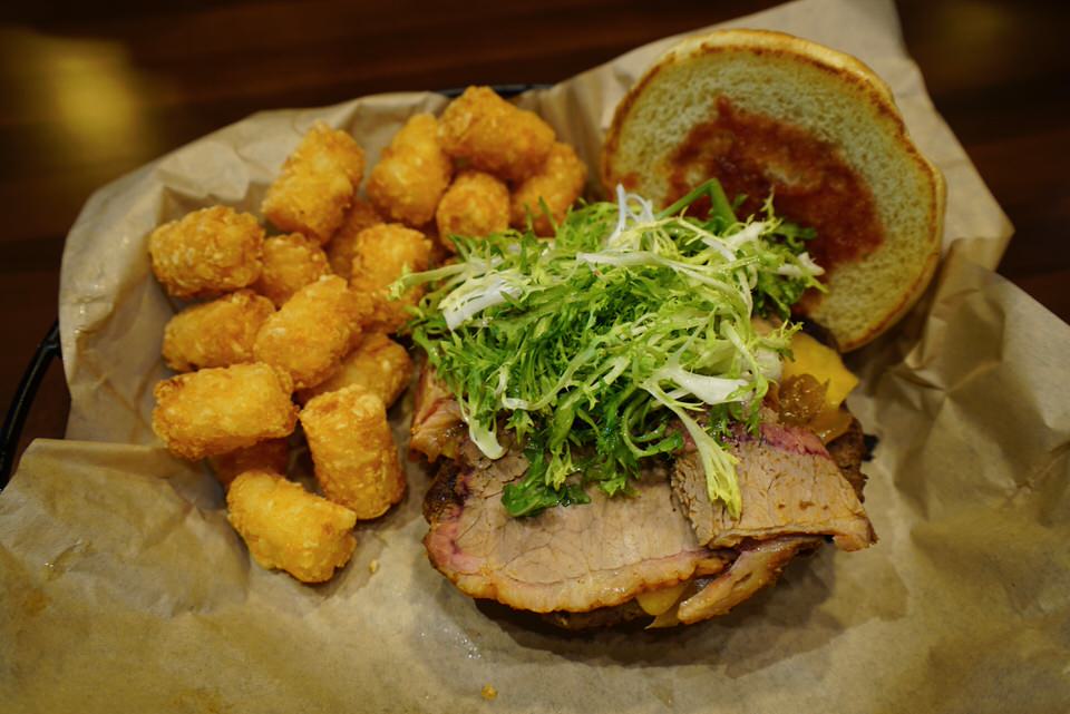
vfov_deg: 42.4
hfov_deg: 60.3
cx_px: 535
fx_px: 922
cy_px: 357
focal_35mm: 31
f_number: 6.3
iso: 200
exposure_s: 1/6
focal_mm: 31
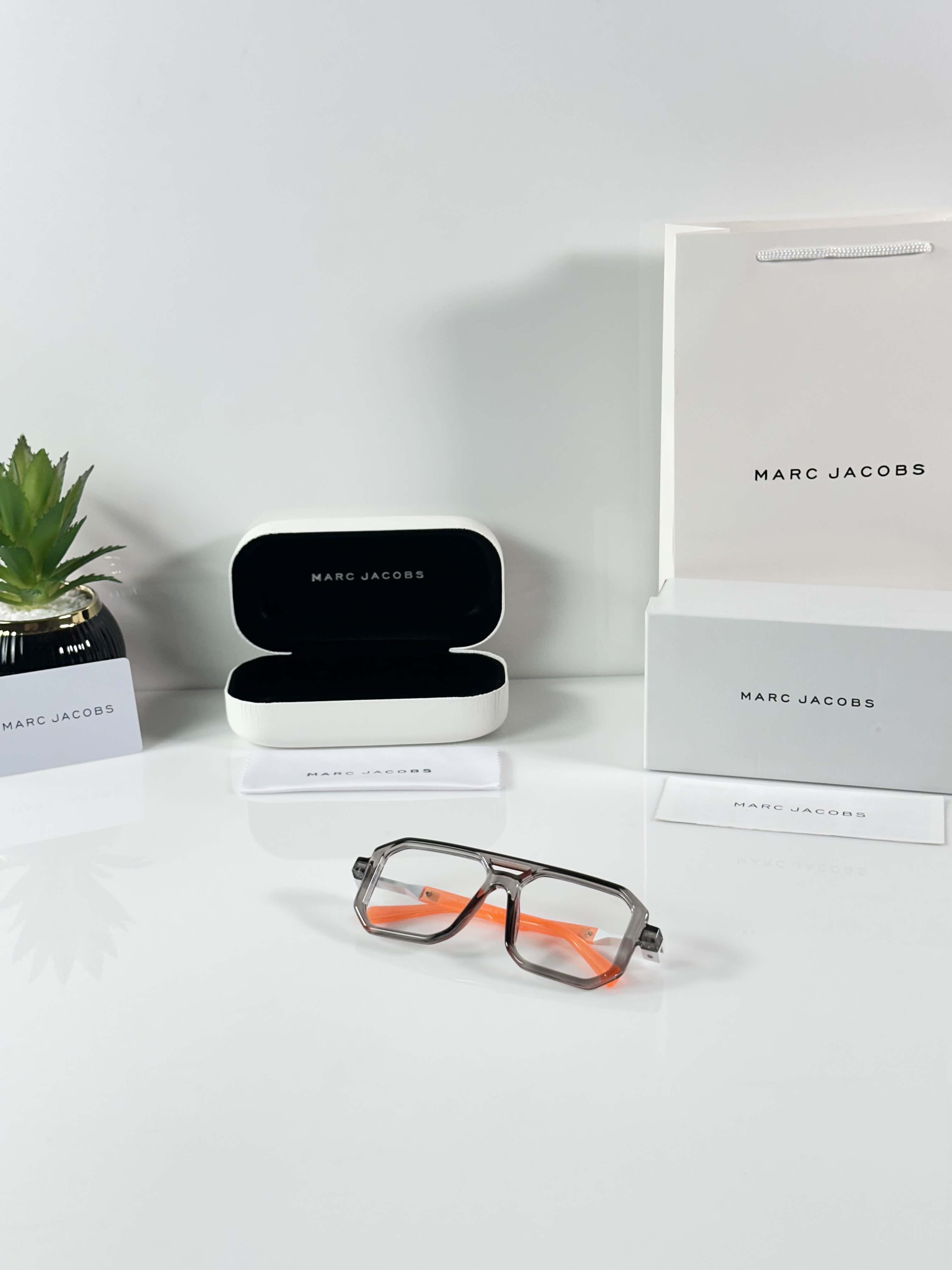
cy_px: 635
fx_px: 1760
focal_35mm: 48
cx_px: 476
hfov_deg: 30.3
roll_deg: +1.6
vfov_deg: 39.7
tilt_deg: -20.6
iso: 64
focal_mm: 6.86
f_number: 1.78
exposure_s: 1/100
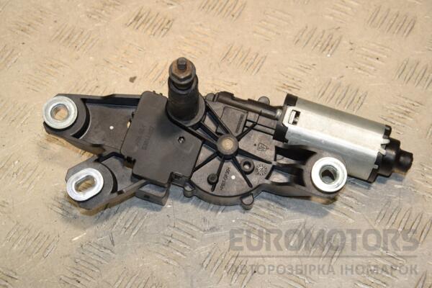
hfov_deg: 23.4
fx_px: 1044
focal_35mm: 87
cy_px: 144
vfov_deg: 15.7
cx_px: 216
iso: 800
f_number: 9
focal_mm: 58
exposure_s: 1/200
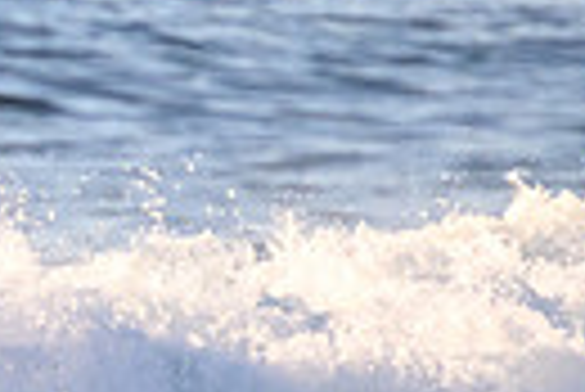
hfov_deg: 0.6
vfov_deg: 0.4
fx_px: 58012
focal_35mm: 3566
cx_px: -598
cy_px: 228
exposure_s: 1/2000
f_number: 11
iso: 1800
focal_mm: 800
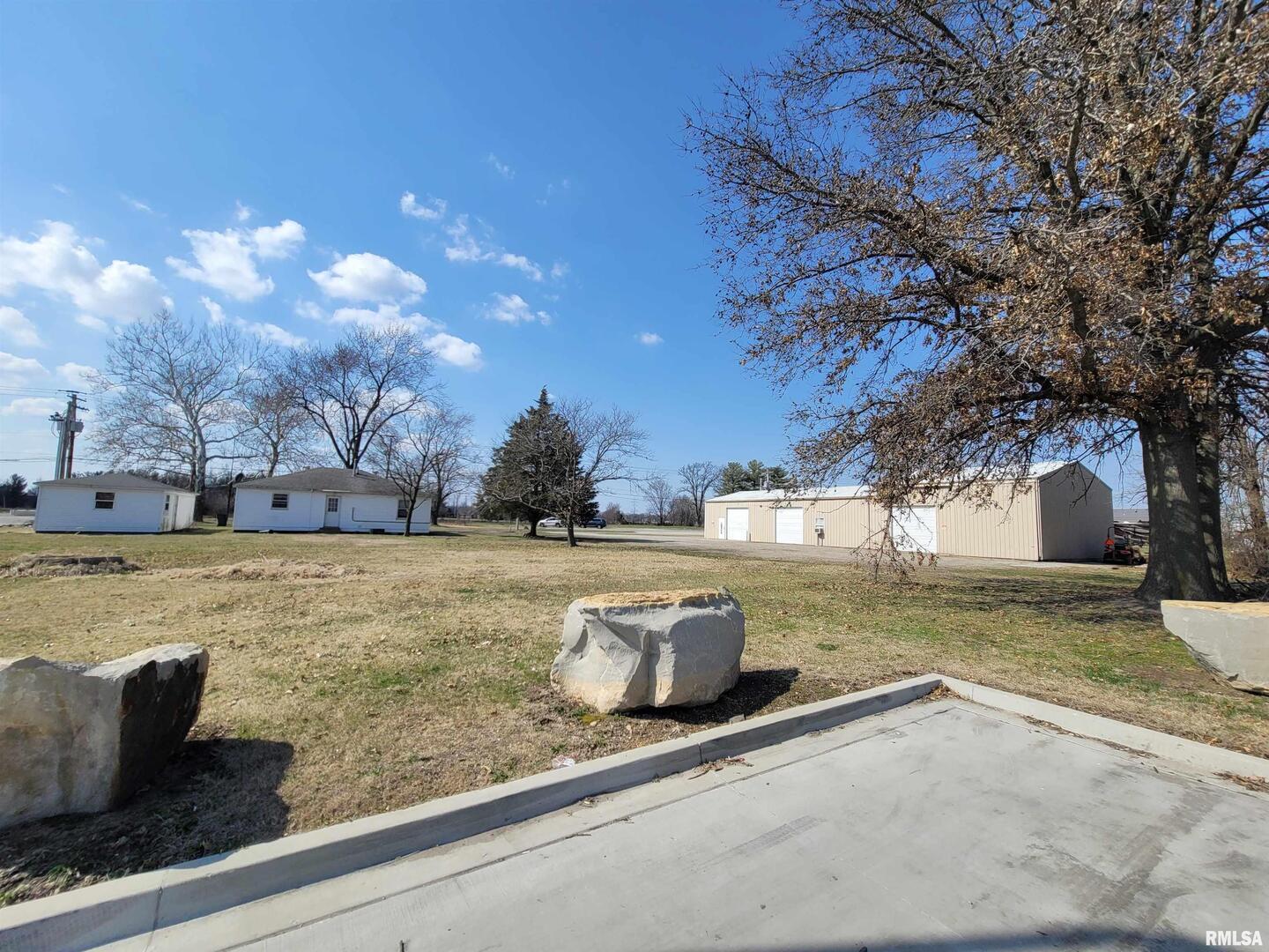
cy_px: 476
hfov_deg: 106.2
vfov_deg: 89.9
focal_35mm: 13
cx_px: 634
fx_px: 477
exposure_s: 1/2365
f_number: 2.2
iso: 64
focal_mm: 2.2
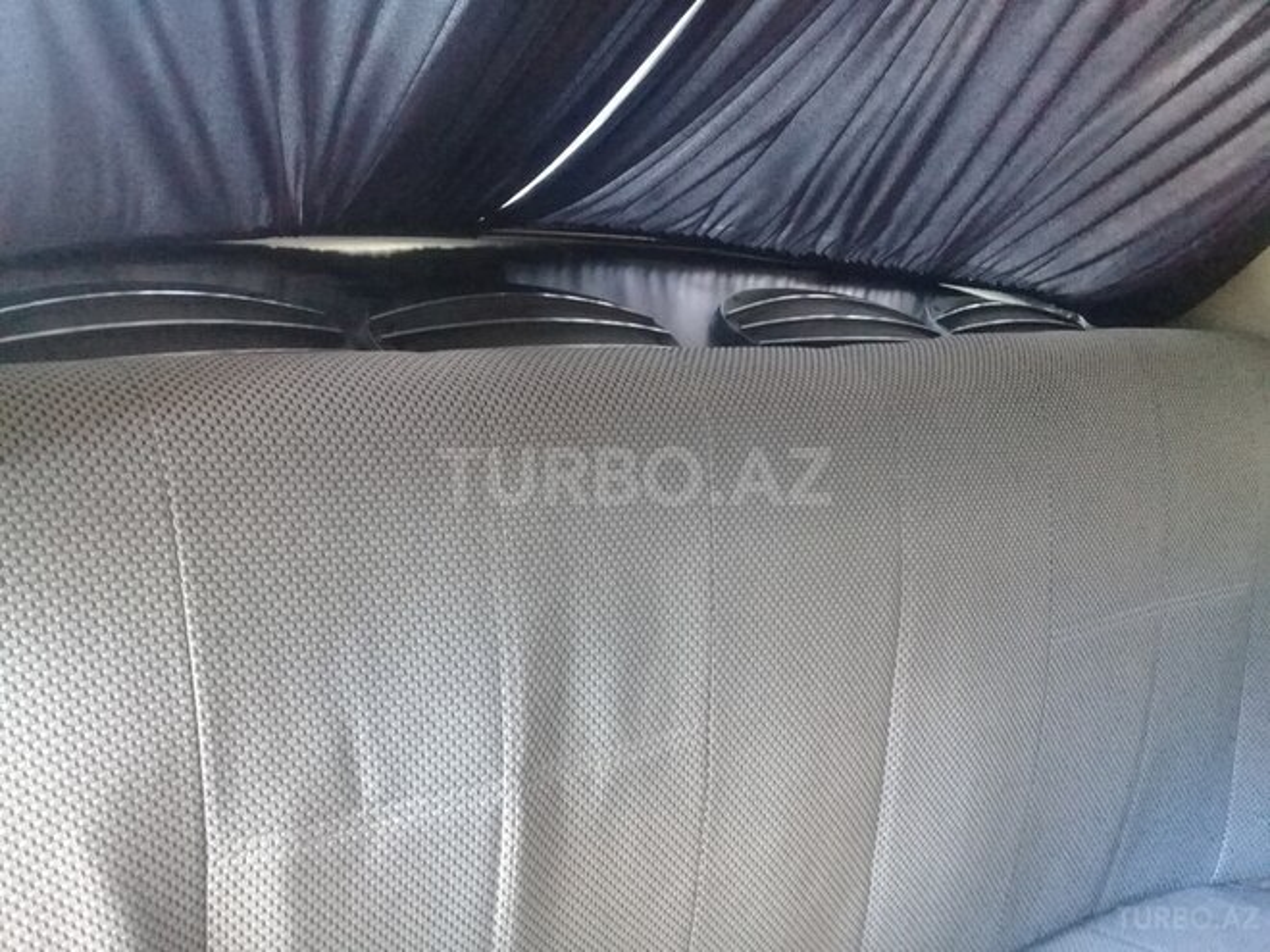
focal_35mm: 31
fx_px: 1137
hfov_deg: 58.4
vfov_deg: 45.4
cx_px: 635
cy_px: 476
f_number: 2.2
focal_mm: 3.3
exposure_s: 1/15
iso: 640
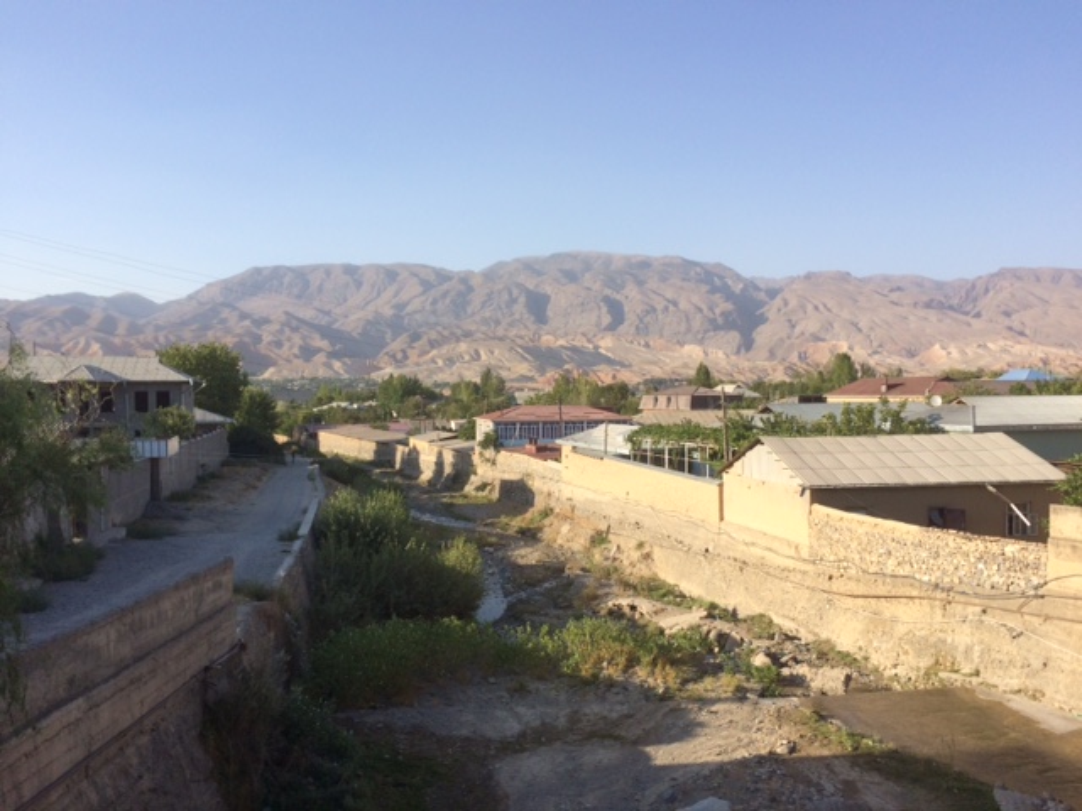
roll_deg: +0.7
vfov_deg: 48.2
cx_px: 541
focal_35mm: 29
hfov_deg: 61.7
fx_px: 906
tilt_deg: -2.8
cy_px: 406
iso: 32
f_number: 2.2
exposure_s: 1/1414
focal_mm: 4.15
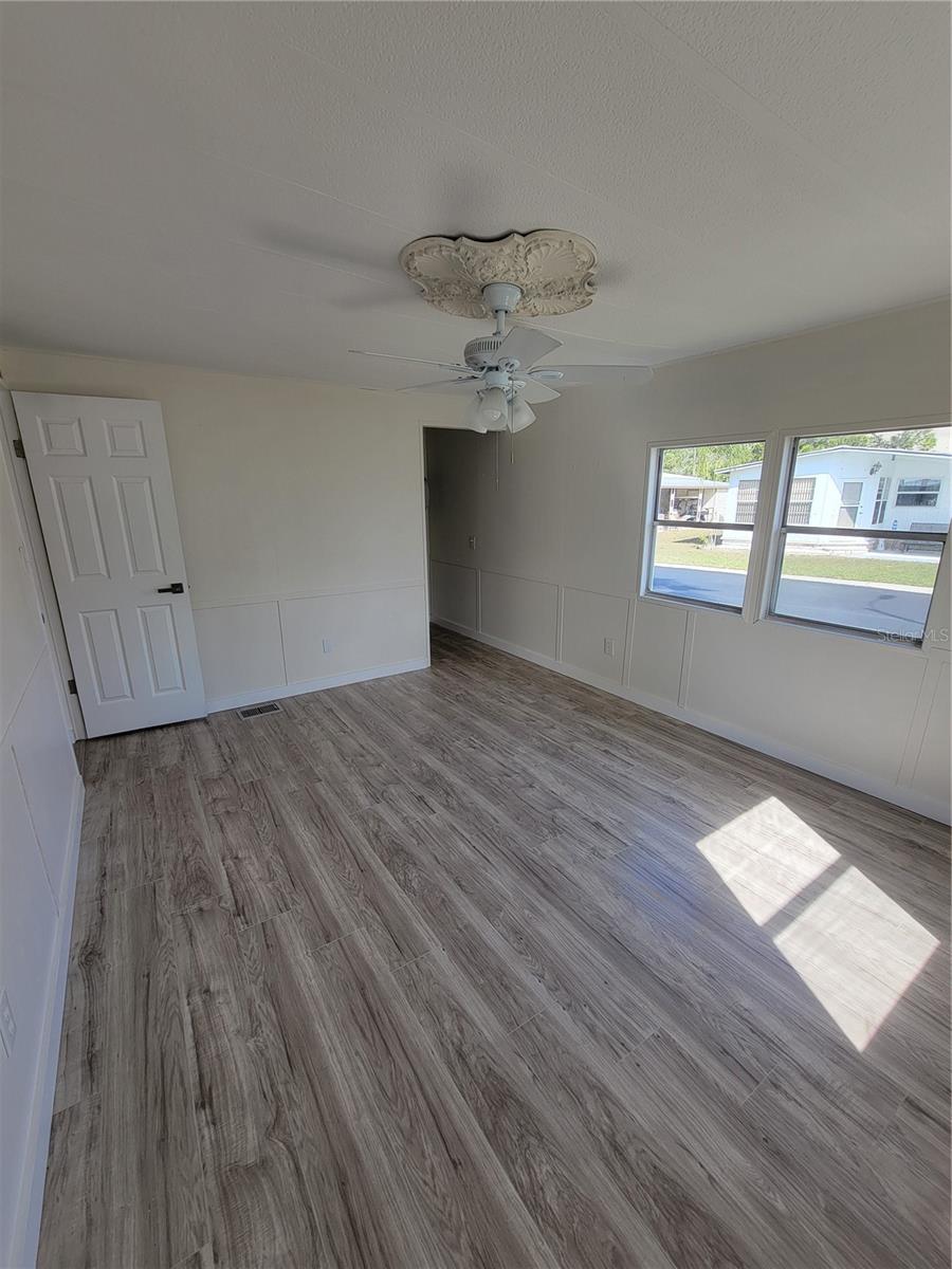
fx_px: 477
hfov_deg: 89.9
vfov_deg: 106.2
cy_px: 634
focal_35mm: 13
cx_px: 476
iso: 50
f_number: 2.2
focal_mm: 2.2
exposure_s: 1/221
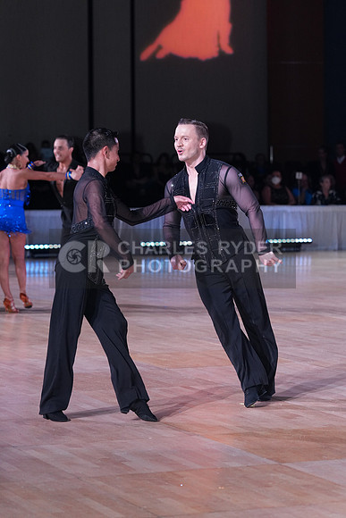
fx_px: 1786
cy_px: 259
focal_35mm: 124
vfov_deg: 16.5
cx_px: 173
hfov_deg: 11.1
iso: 2000
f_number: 4
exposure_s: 1/250
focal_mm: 124
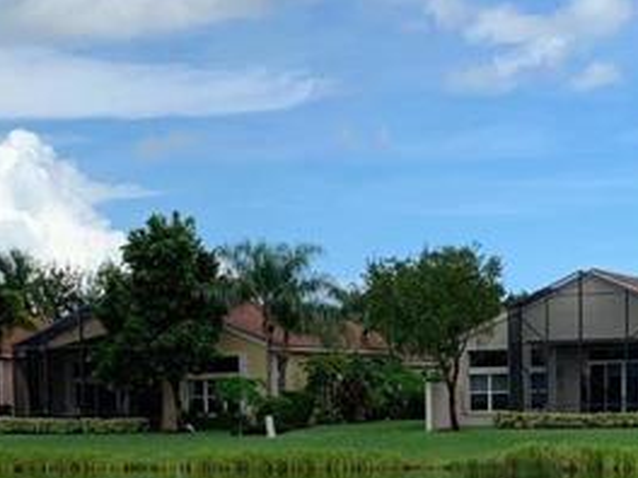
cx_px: 362
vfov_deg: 14.3
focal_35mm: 101
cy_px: 536
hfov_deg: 19.4
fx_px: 1862
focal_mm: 4.25
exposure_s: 1/2075
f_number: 1.8
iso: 25
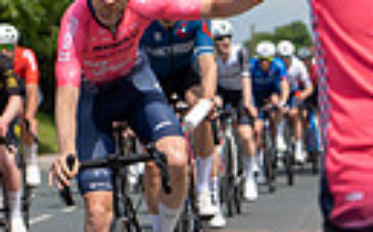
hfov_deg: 5.4
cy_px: 45
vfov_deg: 3.4
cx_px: 49
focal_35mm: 386
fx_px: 3915
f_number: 3.5
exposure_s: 1/1250
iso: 100
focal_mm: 84
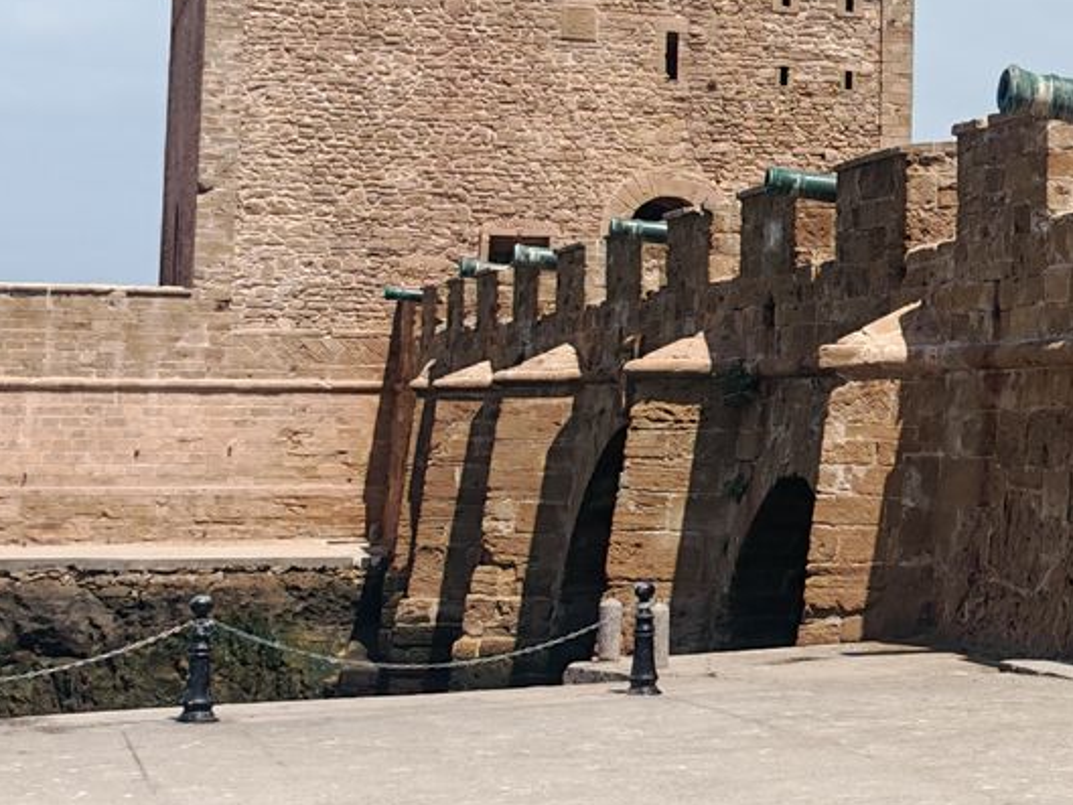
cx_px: 1219
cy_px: 142
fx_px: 2790
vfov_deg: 16.3
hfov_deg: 20.6
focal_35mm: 90
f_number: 2
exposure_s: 1/7600
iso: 100
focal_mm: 6.83
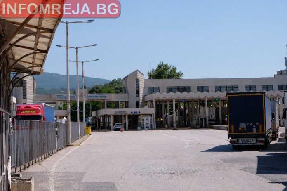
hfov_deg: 27.0
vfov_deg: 18.2
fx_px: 597
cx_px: 144
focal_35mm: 75
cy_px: 96
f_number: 8
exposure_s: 1/500
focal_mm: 50
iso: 200
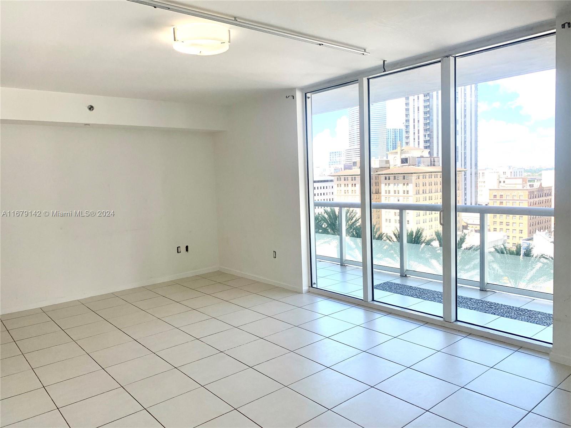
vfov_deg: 53.1
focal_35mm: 26
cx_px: 286
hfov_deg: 67.3
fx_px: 429
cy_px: 214
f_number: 1.8
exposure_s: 1/155
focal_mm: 4.25
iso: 25
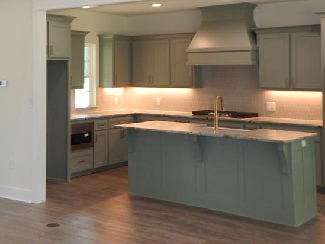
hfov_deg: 44.7
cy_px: 67
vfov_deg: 34.5
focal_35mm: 41
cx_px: 94
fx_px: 385
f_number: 3
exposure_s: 1/30
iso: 140
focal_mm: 4
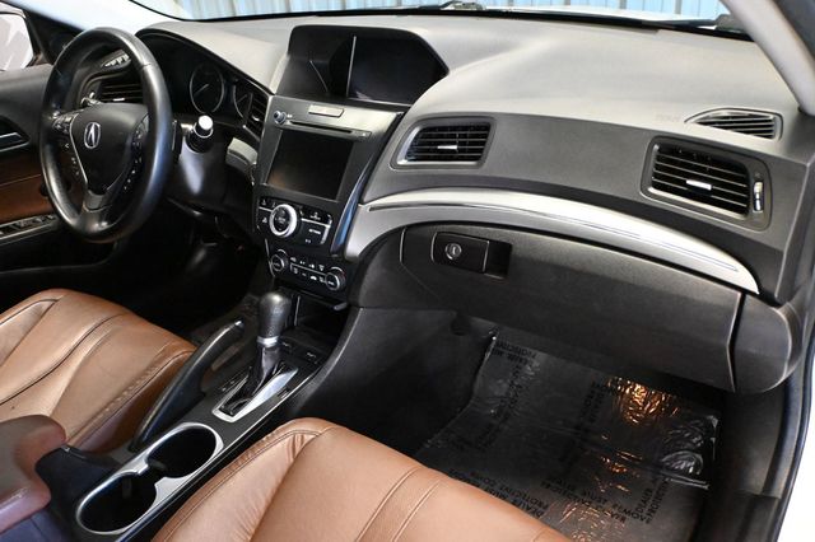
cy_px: 271
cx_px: 408
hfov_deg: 62.0
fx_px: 679
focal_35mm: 30
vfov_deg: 43.6
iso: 11400
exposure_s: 1/60
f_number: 3.8
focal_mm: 20
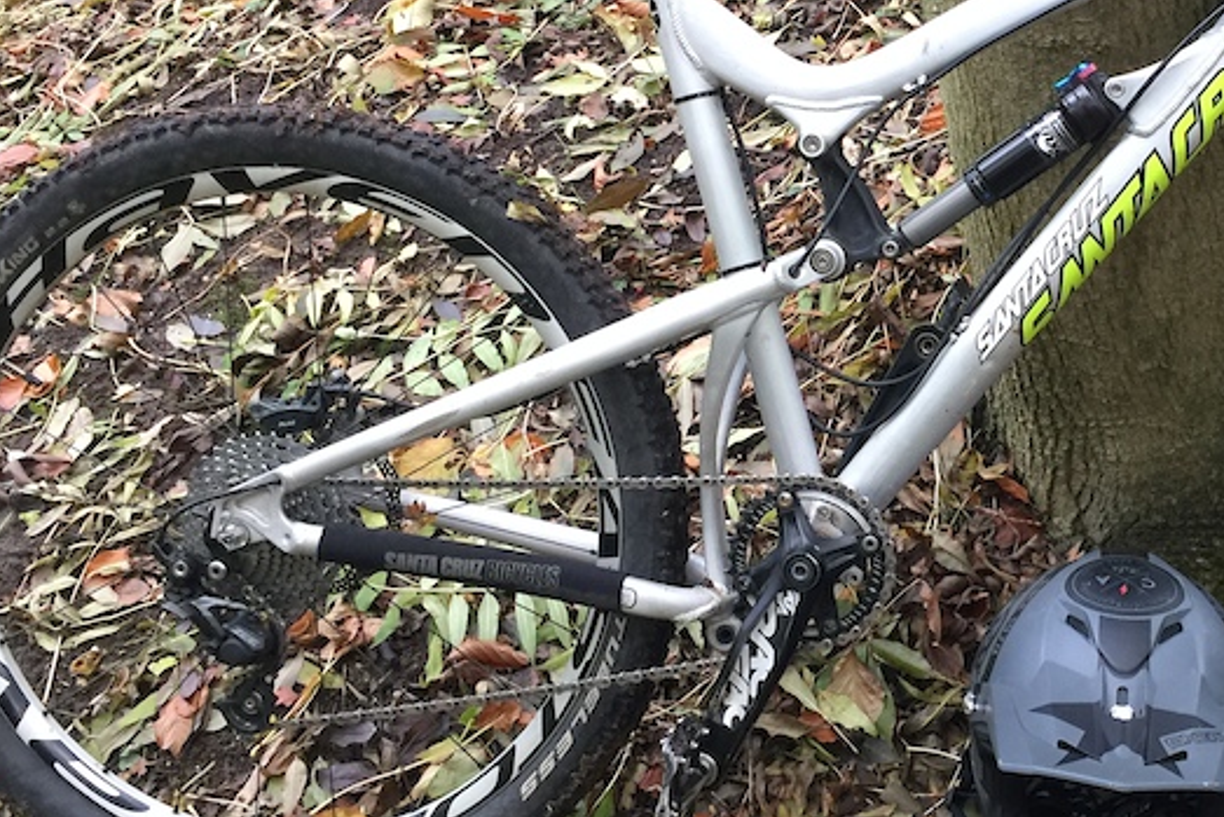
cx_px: 985
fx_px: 2006
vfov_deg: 22.9
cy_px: 236
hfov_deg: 32.9
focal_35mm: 59
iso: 50
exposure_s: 1/17
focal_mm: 4.15
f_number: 2.2
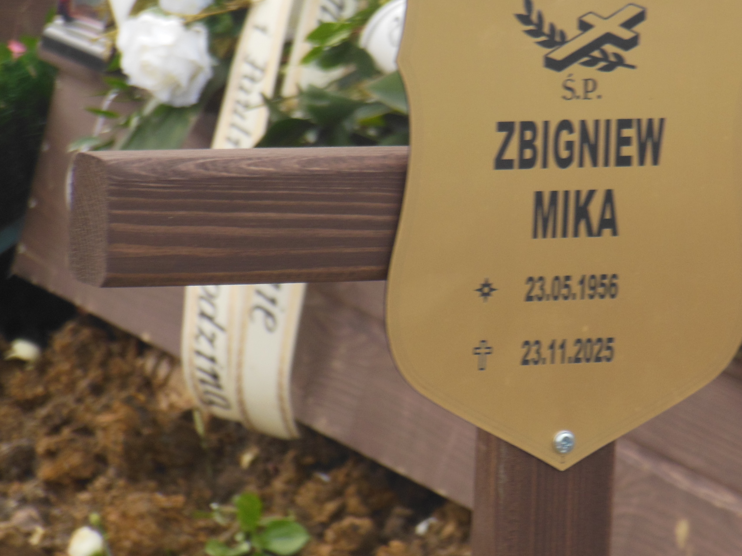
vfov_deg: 4.5
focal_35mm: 333
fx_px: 7137
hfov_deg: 5.9
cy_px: 202
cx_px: 493
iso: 125
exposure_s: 1/60
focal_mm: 45
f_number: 5.8
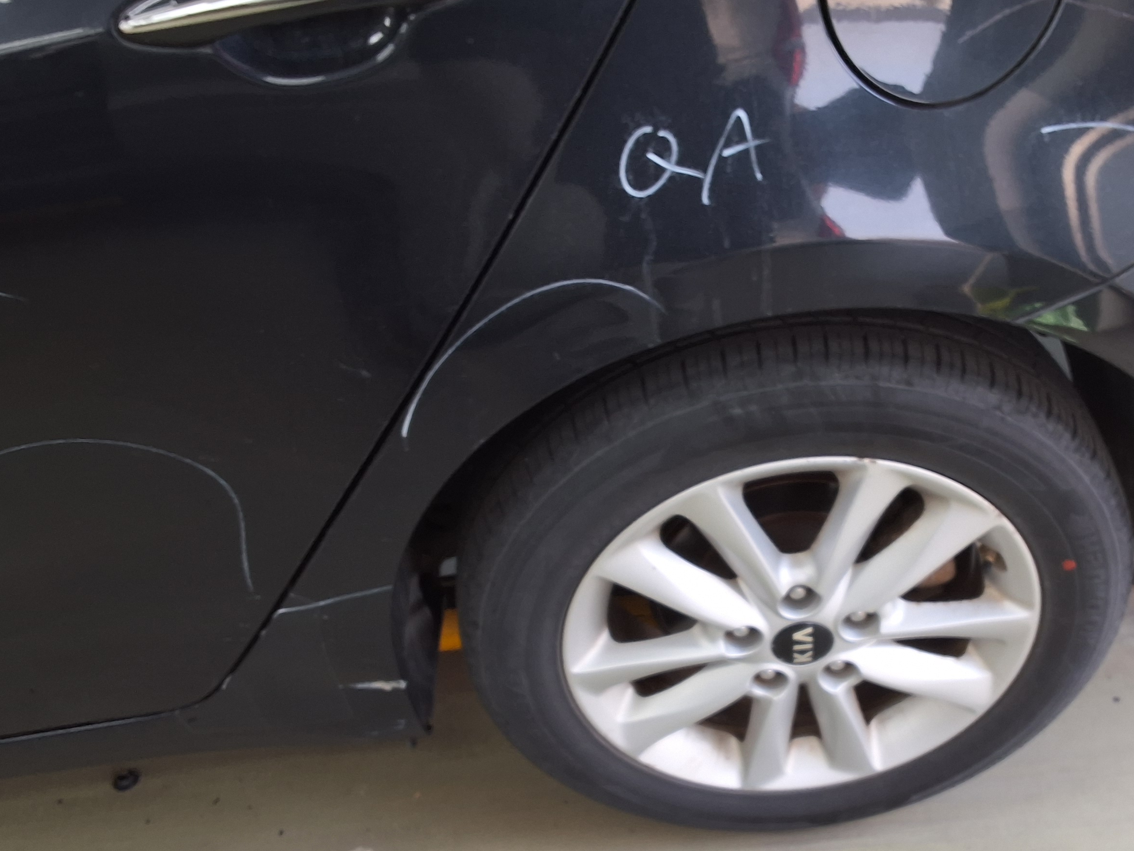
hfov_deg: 47.3
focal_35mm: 39
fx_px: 1278
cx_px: 726
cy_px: 537
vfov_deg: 36.6
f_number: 1.9
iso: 40
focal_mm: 2.91
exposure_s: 1/60
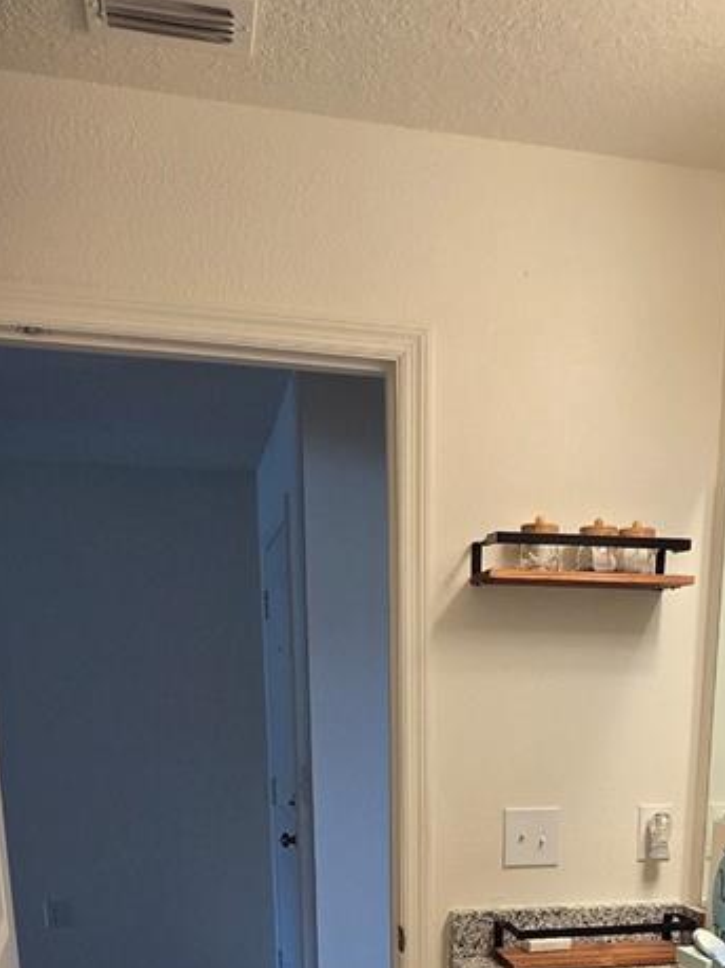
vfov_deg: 45.3
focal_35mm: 34
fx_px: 950
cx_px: 468
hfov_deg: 41.4
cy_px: 976
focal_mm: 2.2
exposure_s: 1/60
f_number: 2.2
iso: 100
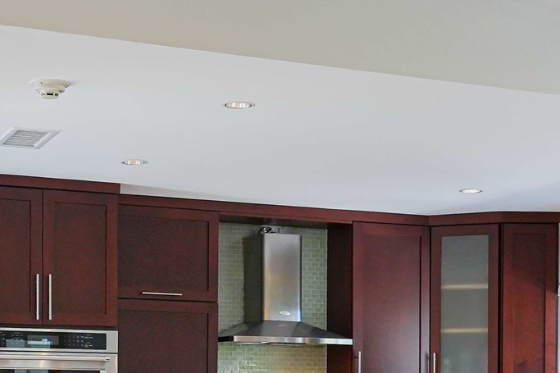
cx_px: 305
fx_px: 1275
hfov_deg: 24.8
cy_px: 441
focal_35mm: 82
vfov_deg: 16.0
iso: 1000
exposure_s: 1/500
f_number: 4
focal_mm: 22.5
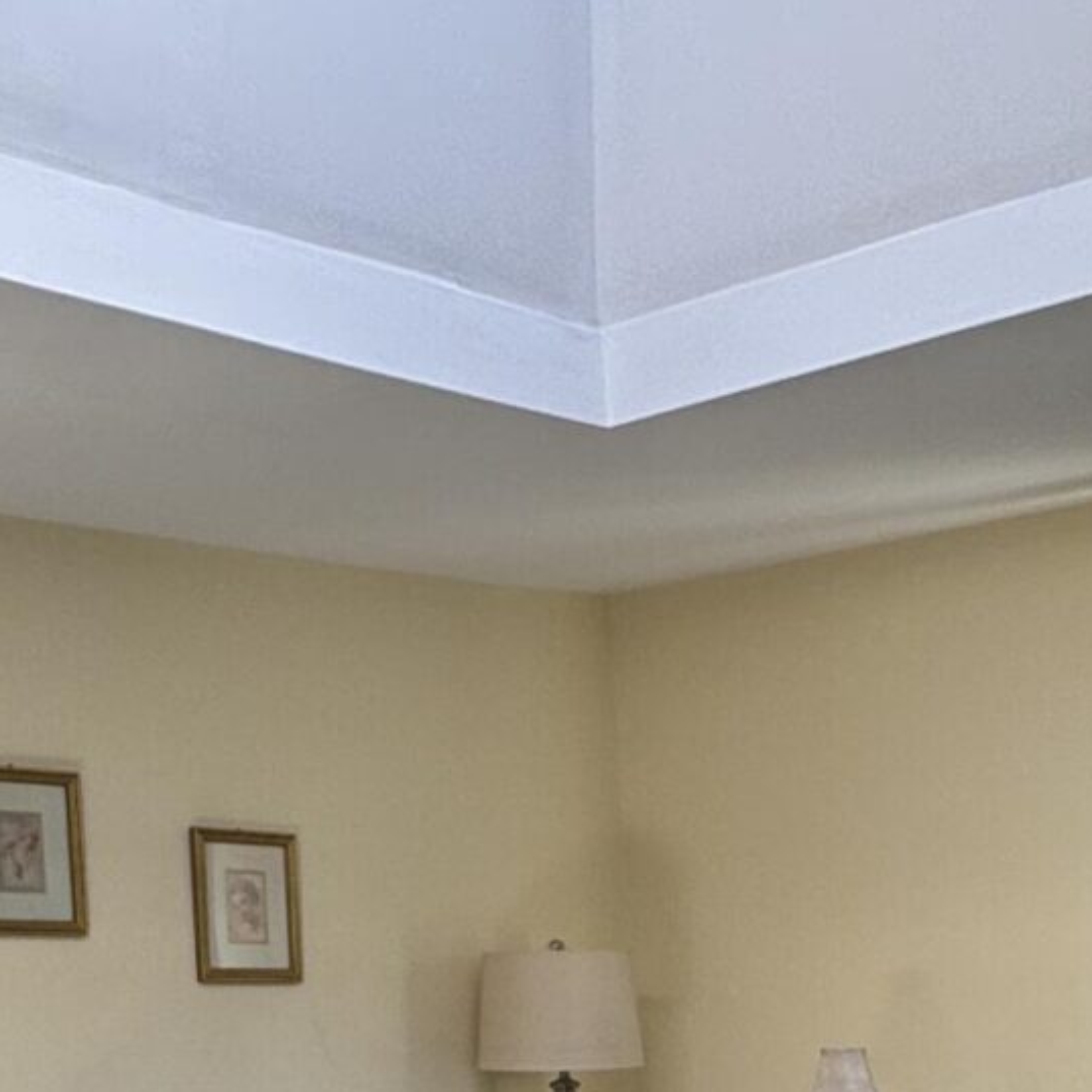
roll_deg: +2.6
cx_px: 777
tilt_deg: -8.9
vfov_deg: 26.1
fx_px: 2106
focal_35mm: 59
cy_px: 1299
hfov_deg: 28.8
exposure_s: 1/99
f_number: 2.2
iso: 100
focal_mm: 2.22
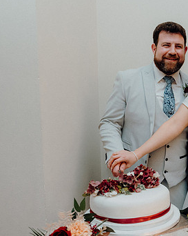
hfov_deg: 28.9
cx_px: 156
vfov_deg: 36.7
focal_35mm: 51
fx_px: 355
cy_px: 127
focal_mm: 32
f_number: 3.5
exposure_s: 1/160
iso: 2500
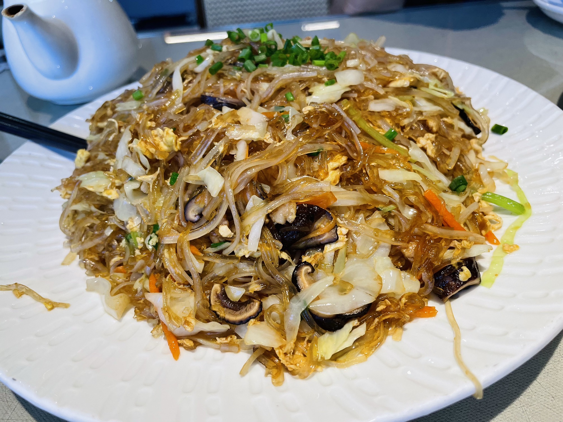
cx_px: 282
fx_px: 423
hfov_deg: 67.3
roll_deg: +8.6
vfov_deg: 53.1
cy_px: 211
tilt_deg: -37.4
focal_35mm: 26
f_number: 1.6
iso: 100
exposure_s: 1/100
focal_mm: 4.2
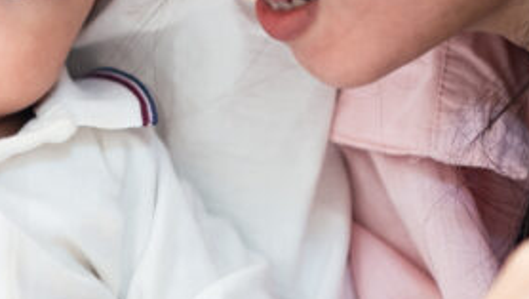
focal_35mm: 212
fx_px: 2977
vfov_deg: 5.7
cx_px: 280
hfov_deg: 10.2
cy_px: 62
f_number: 2
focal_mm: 55
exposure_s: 1/100
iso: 320
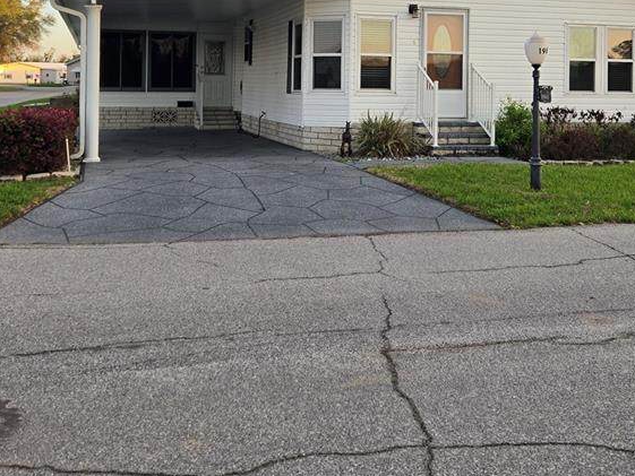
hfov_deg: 44.7
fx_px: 771
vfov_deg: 32.9
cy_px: 63
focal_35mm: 42
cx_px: 342
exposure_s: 1/180
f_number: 1.8
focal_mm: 5.4
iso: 25
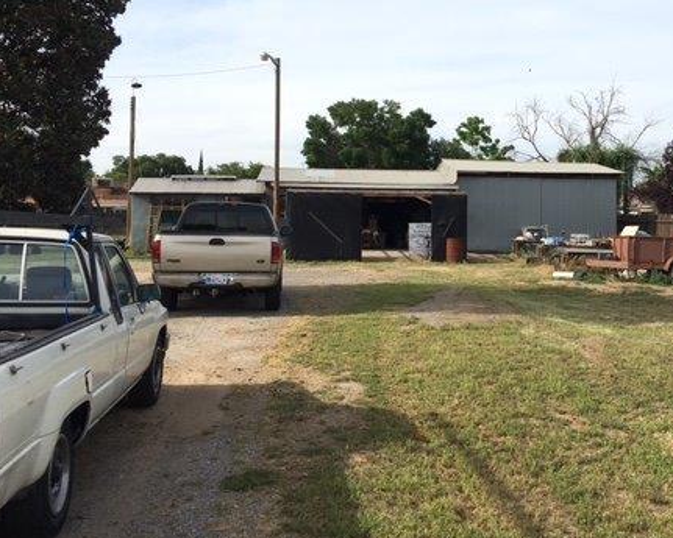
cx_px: 495
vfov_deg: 35.7
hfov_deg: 42.6
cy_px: 248
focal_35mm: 42
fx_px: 837
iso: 25
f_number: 2.2
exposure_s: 1/1538
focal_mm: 4.15
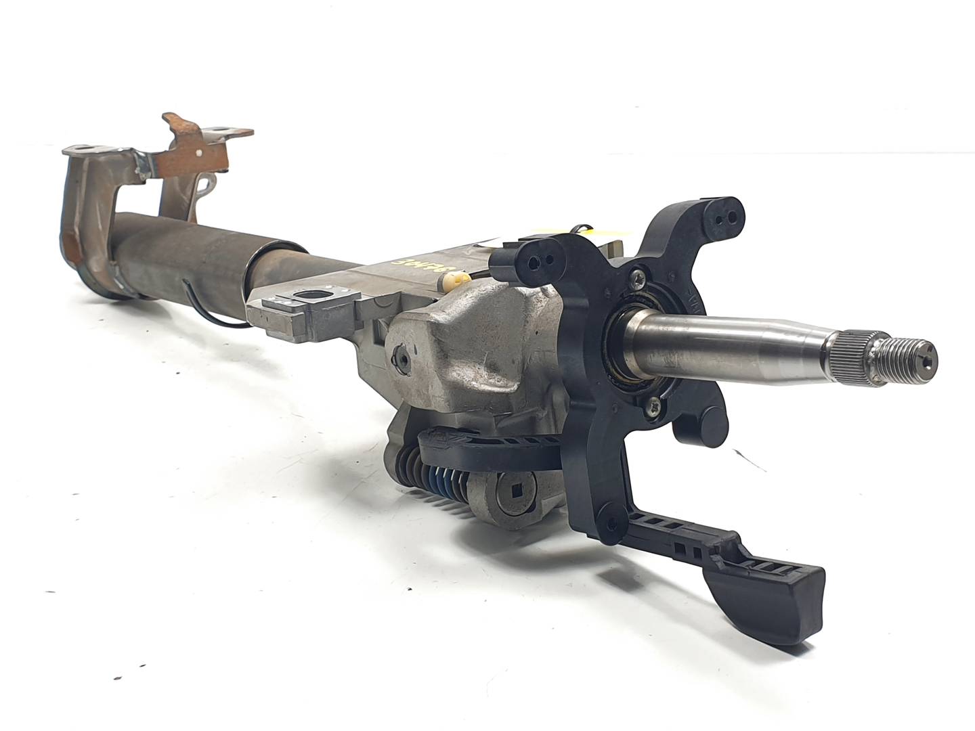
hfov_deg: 67.3
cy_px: 366
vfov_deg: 53.1
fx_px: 732
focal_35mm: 26
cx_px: 488
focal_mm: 4.3
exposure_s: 1/123
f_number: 2.4
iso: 50
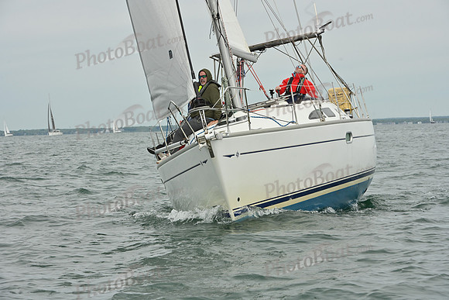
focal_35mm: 130
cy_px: 150
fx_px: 1622
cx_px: 224
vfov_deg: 10.6
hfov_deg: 15.8
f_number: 10
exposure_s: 1/1000
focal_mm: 130
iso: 320
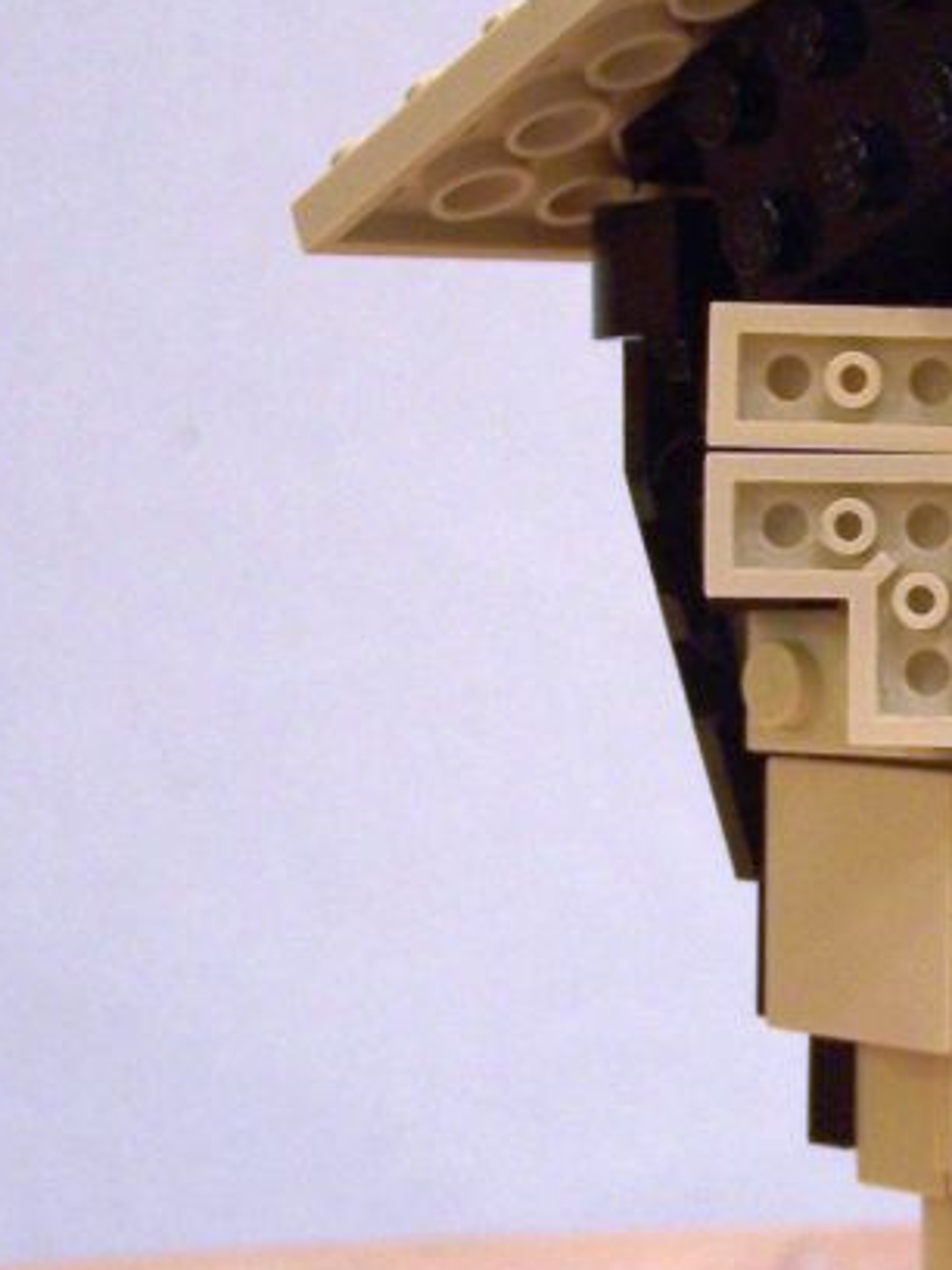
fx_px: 4694
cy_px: 635
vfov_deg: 15.4
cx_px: 1157
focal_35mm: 128
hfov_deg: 11.3
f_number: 3
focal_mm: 8.5
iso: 80
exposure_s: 1/4
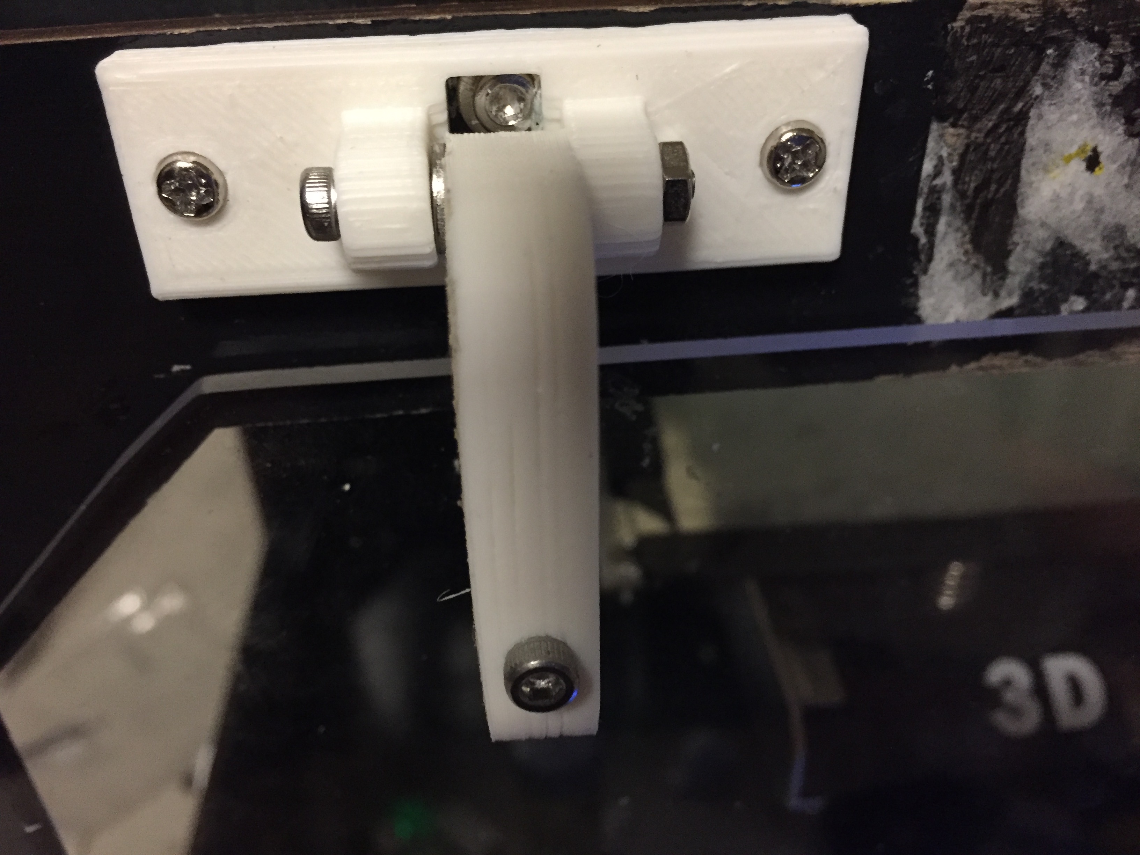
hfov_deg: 61.7
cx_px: 570
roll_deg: +0.5
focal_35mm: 29
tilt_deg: -33.1
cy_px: 428
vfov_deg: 48.2
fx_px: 955
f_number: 2.2
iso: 320
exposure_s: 1/17
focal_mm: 4.15
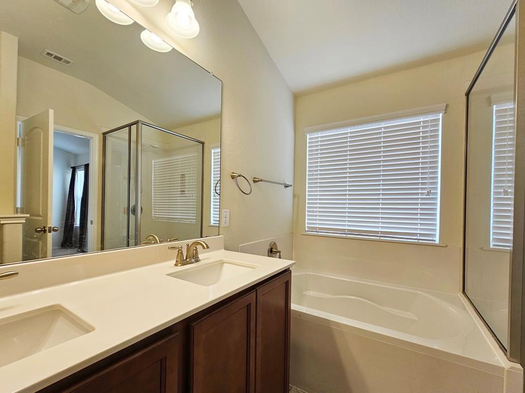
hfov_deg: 102.0
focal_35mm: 14
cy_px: 207
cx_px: 251
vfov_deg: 85.6
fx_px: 212
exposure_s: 1/60
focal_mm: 2.2
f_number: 2.2
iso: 100
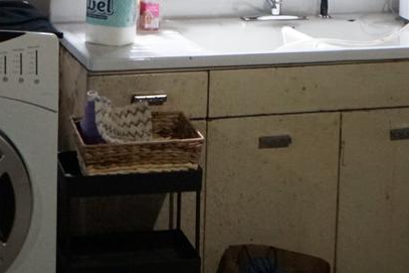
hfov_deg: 23.6
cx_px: 94
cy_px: -48
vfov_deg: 15.5
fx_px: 965
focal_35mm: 85
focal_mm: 16
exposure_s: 1/160
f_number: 4
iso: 4000
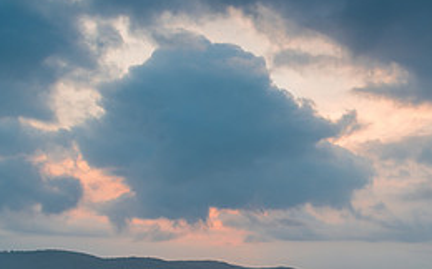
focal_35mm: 55
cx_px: 412
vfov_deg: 22.6
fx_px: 647
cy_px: 271
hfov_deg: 34.3
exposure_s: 1.3
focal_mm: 24
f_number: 10
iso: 31
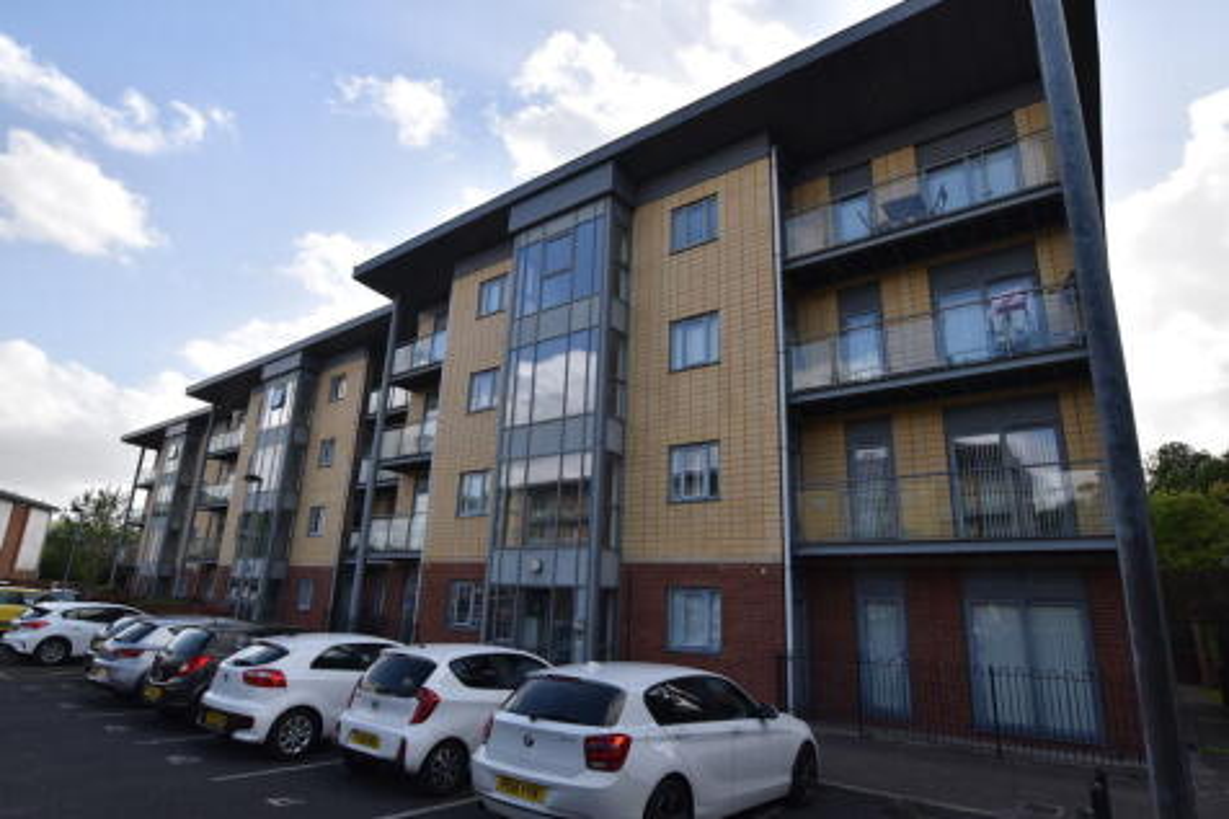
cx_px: 614
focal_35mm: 20
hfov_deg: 85.4
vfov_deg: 63.2
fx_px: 665
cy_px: 410
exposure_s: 1/200
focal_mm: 13
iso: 100
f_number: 7.1
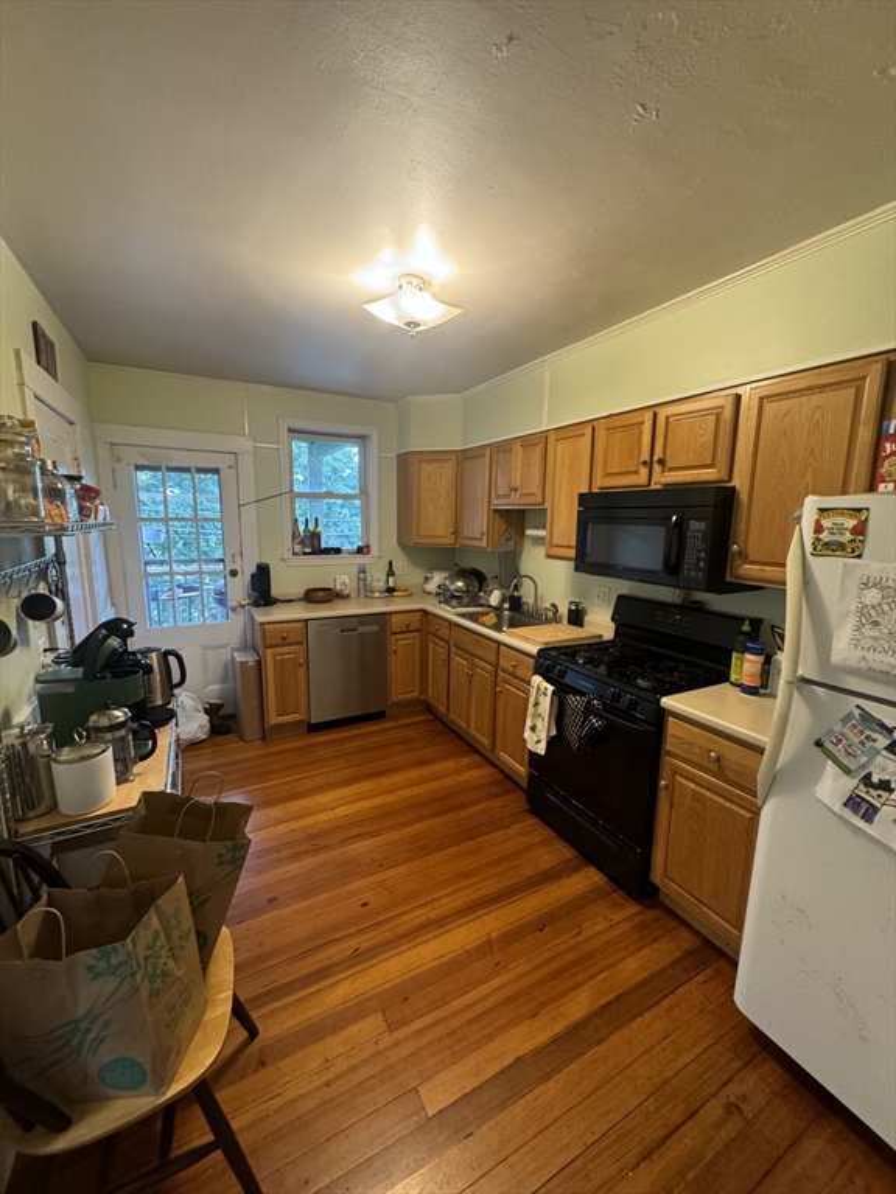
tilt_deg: -9.0
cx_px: 448
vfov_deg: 102.1
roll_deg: -1.0
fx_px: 483
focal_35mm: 14
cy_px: 597
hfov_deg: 85.7
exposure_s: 1/60
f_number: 2.2
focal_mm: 2.22
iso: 500
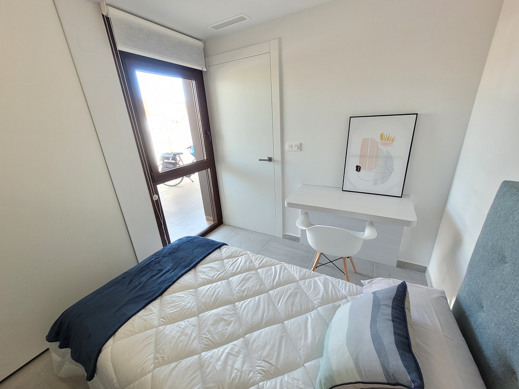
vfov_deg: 89.9
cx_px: 260
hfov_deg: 106.2
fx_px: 195
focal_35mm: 13
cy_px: 194
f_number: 2.2
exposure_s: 1/50
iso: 160
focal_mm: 1.74
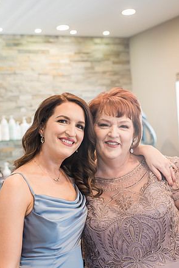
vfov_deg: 38.9
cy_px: 136
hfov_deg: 26.5
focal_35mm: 51
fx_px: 380
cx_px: 88
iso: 640
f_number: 3.5
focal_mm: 50
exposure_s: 1/40
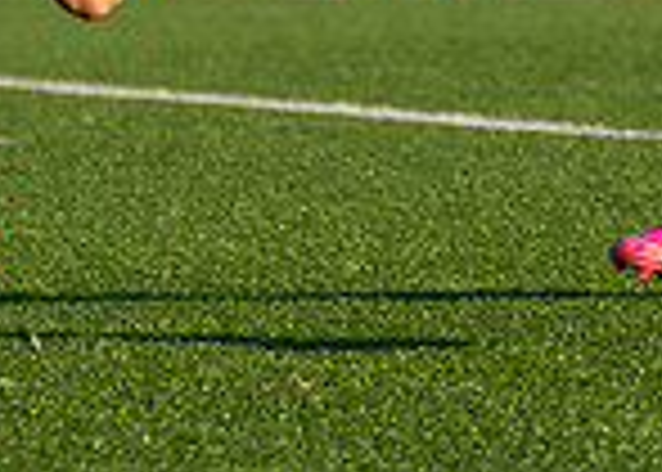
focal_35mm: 716
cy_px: -312
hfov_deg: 2.8
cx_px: 524
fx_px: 13462
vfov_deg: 2.0
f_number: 2.8
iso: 200
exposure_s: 1/3200
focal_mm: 88
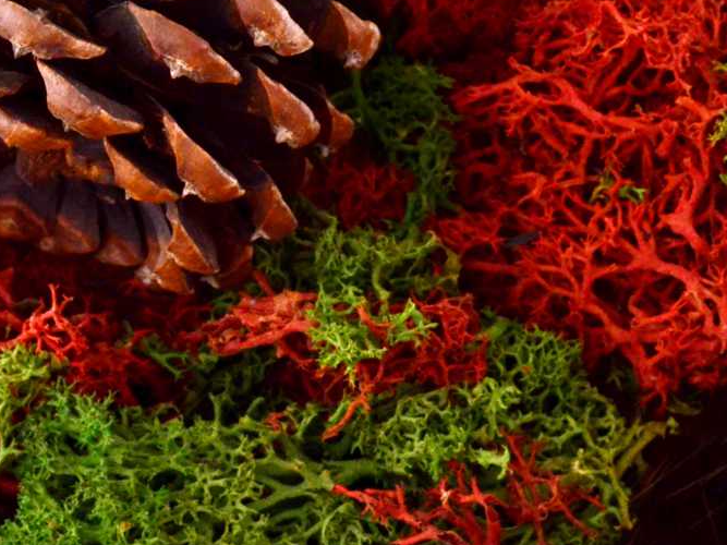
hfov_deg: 8.4
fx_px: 4893
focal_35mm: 233
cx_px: 923
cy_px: 528
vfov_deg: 6.4
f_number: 13
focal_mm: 60
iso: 1000
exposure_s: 1/1.3
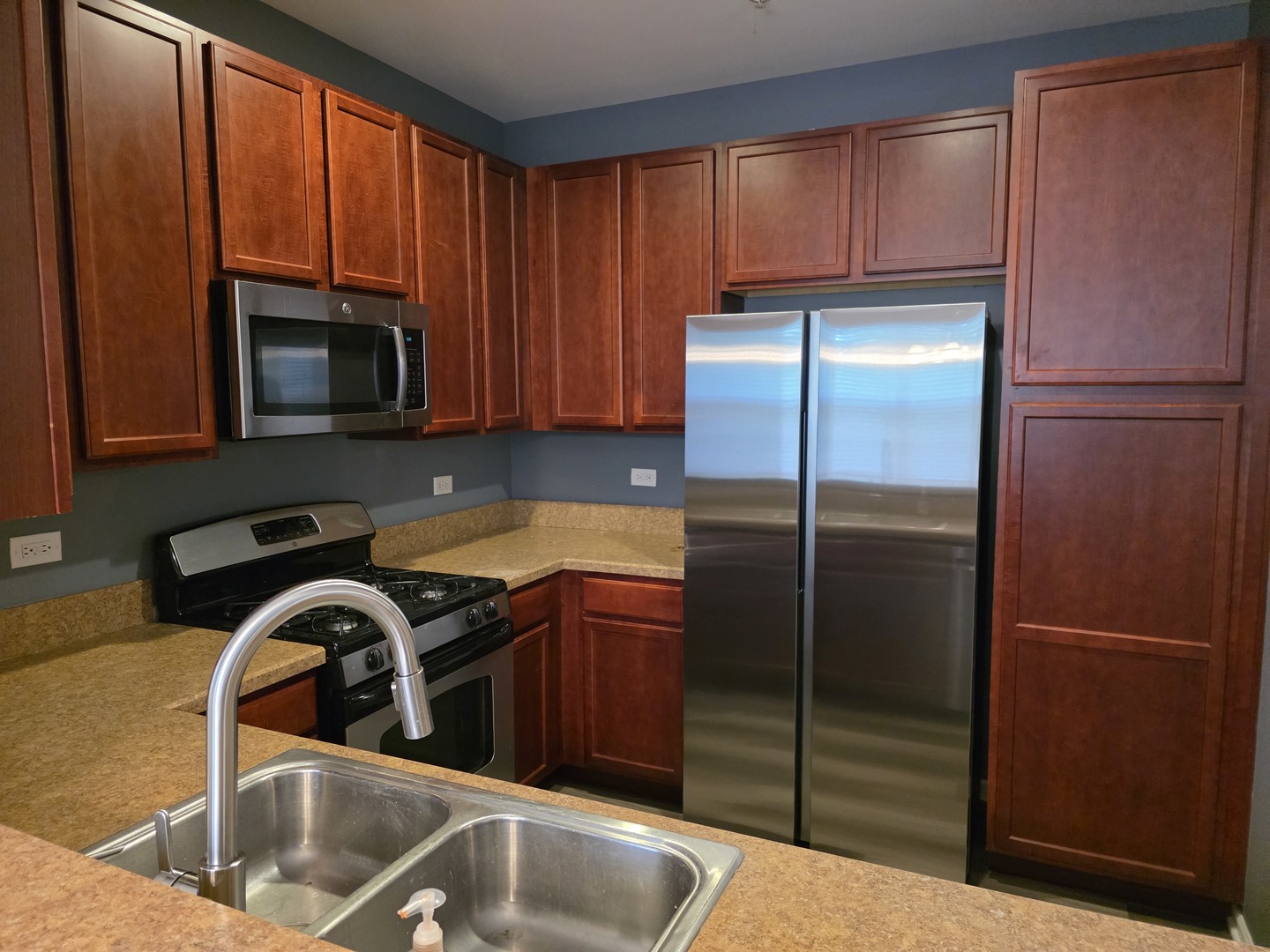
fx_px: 844
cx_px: 635
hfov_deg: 73.9
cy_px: 476
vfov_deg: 58.9
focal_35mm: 23
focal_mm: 6.3
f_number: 1.7
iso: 1600
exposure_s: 1/120
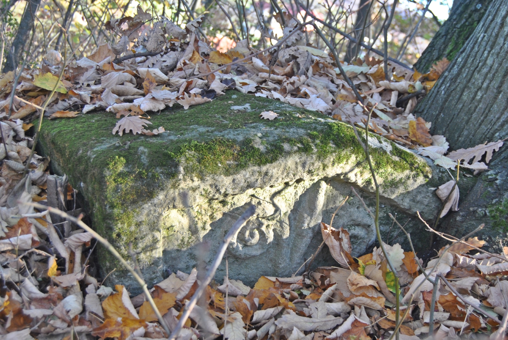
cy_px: 170
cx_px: 254
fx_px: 657
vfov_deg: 29.0
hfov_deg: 42.3
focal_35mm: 46
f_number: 4.5
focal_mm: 31
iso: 200
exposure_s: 1/80
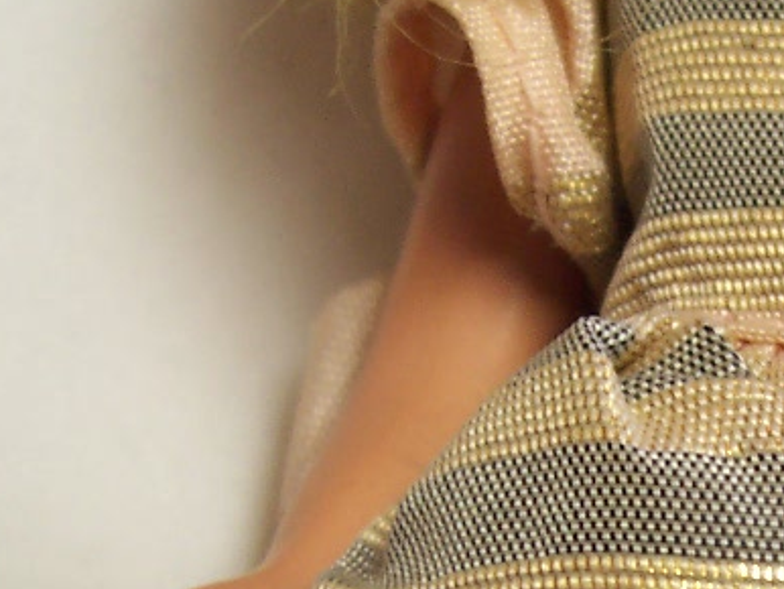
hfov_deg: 16.8
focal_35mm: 115
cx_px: 770
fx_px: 2606
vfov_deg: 12.7
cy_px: 660
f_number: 2.8
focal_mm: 5.6
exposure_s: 1/60
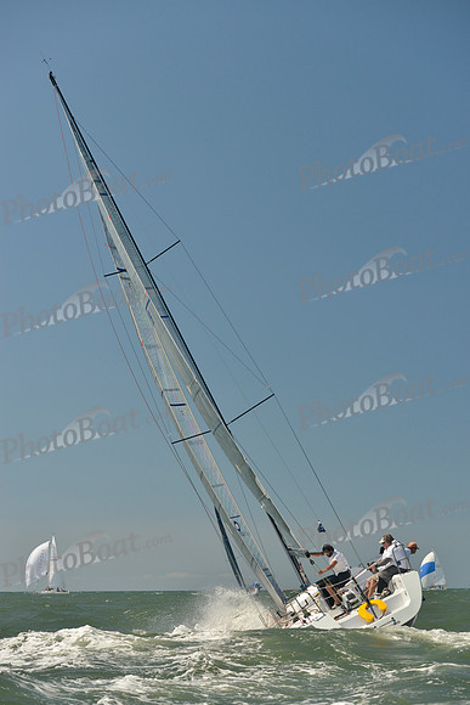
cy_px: 352
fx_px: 1370
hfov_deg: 19.5
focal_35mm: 70
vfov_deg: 28.8
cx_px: 235
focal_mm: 70
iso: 280
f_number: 6.3
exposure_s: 1/1000
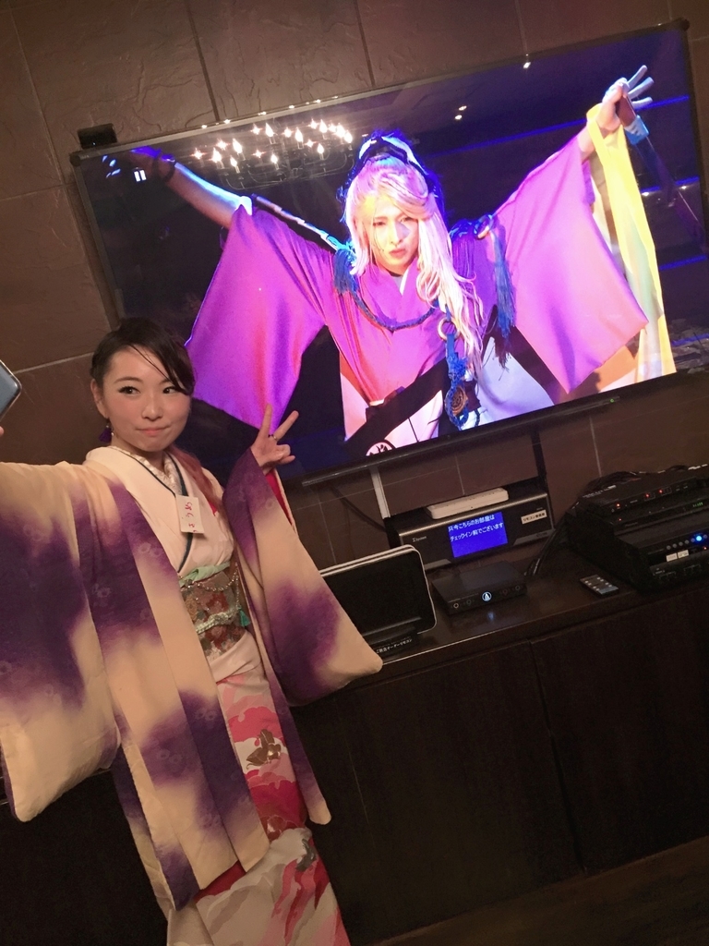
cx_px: 354
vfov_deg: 61.7
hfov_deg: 48.2
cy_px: 473
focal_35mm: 29
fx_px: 792
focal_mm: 4.15
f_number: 2.2
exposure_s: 1/30
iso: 250
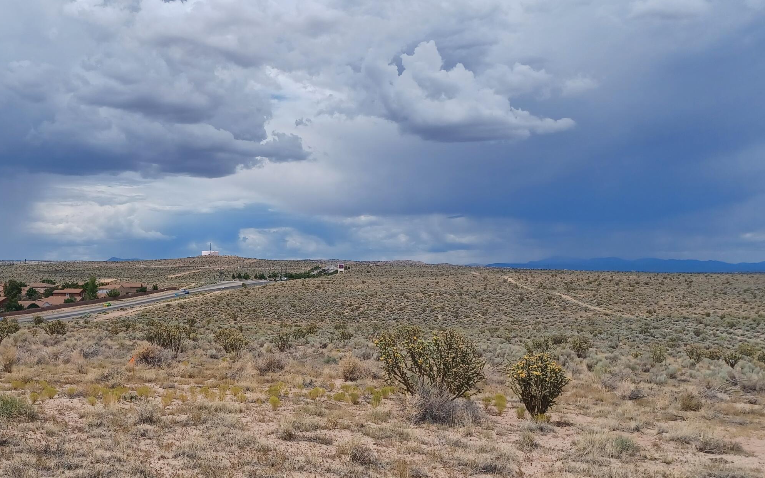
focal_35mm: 40
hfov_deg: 48.4
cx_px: 248
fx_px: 834
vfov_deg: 31.9
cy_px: 283
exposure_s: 1/758
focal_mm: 4.6
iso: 32
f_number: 1.8
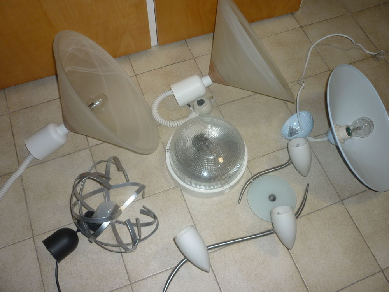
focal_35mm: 33
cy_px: 146
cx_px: 194
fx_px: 371
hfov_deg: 55.4
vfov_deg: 42.9
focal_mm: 5.5
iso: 100
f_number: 2.8
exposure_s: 1/30
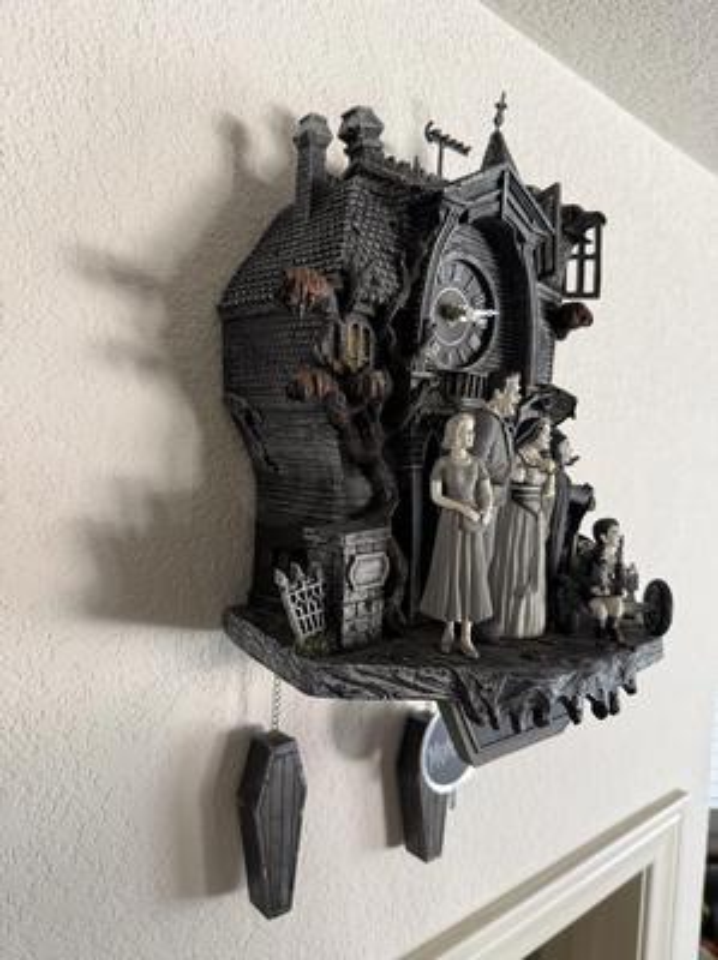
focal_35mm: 24
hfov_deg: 56.7
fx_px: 665
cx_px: 359
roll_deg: -3.6
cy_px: 480
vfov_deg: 71.7
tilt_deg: -1.7
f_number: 1.78
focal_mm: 6.76
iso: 200
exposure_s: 1/60
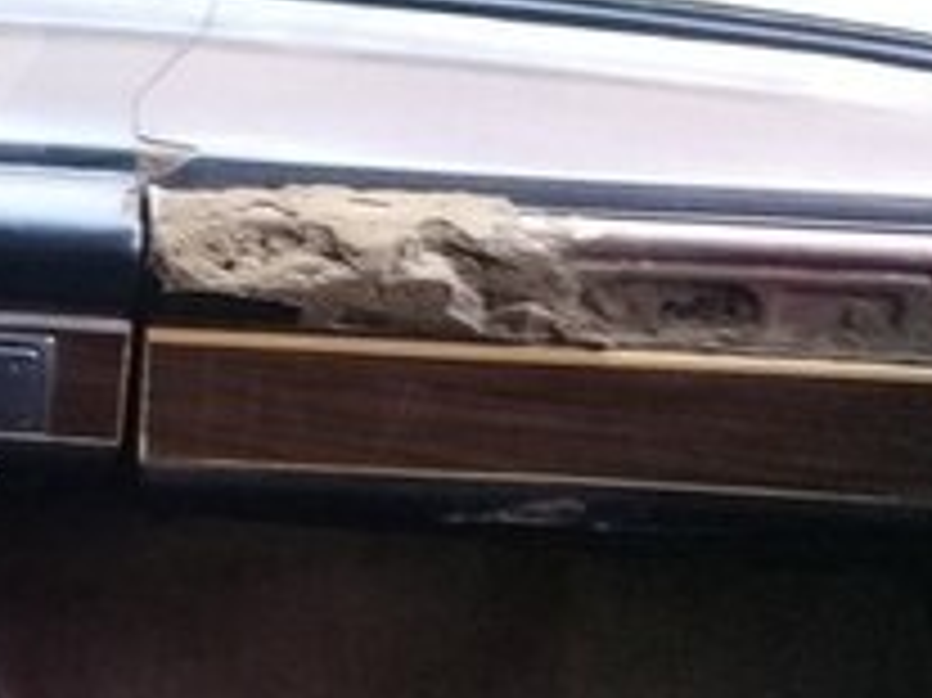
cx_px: -414
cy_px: 88
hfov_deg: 18.0
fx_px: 2664
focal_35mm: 99
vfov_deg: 14.8
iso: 160
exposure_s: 1/33
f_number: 2.2
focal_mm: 3.3
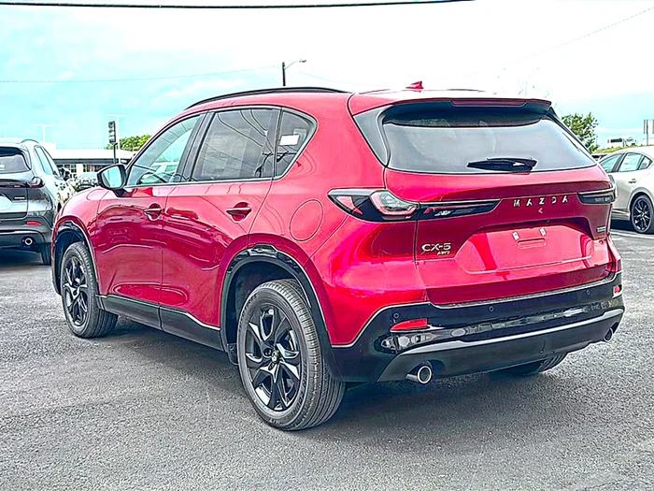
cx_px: 327
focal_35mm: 37
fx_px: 699
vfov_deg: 38.7
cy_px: 246
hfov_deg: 50.1
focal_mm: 6.86
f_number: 1.78
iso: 80
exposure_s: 1/1852
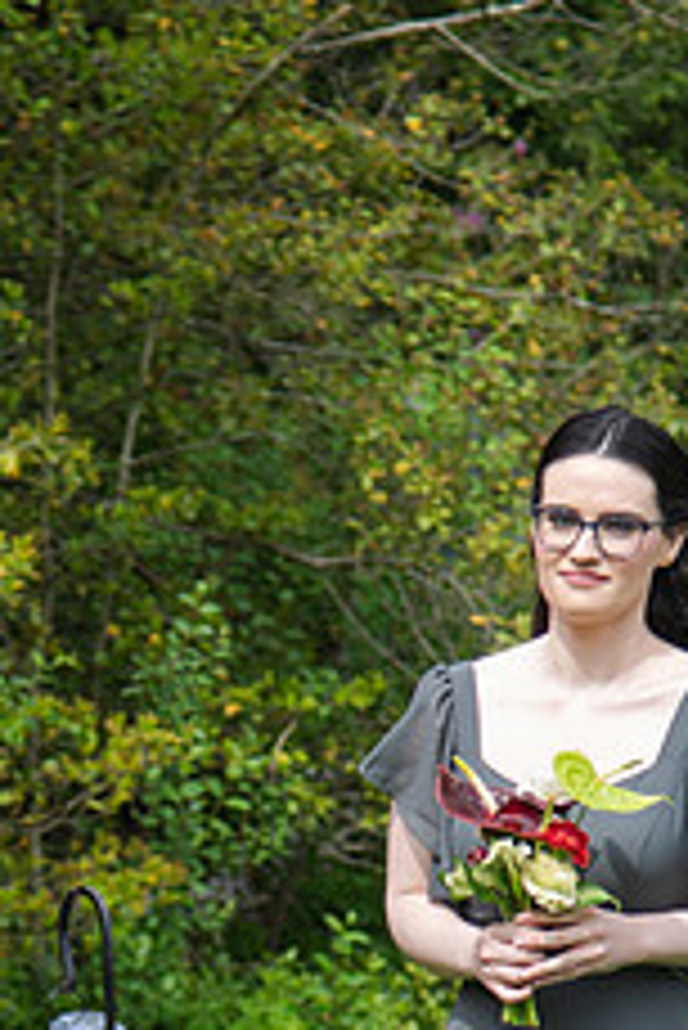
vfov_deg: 6.3
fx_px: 9302
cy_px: 961
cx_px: 114
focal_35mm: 325
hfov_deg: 4.2
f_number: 4
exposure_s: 1/400
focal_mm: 86
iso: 100
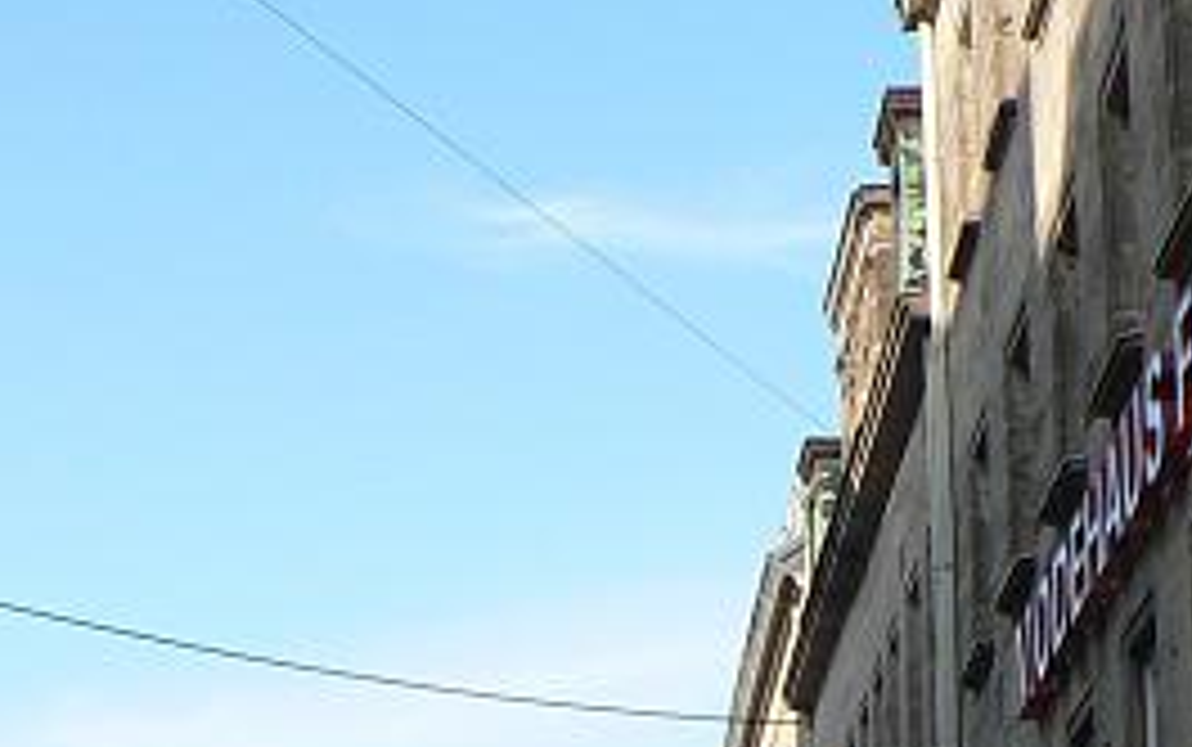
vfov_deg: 10.9
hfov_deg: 17.9
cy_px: 1156
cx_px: 211
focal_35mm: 115
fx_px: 3738
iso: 80
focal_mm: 6
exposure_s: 1/320
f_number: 4
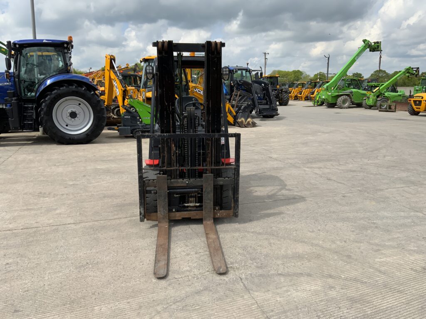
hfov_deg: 61.7
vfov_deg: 48.2
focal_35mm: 29
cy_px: 160
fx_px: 357
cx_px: 213
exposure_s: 1/1984
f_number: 1.8
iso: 20
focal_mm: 3
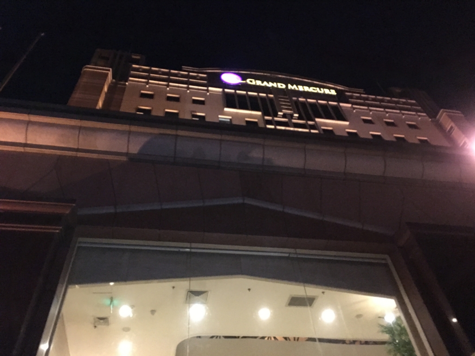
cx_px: 238
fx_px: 398
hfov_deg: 61.7
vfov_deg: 48.2
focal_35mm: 29
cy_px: 178
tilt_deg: +49.5
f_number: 2.2
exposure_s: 1/4
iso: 160
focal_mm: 4.15
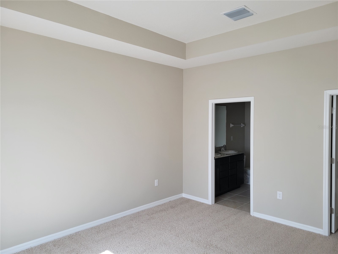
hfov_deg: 67.3
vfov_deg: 53.1
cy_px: 127
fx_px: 254
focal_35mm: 26
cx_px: 169
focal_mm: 5.4
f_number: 1.8
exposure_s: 1/120
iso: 160
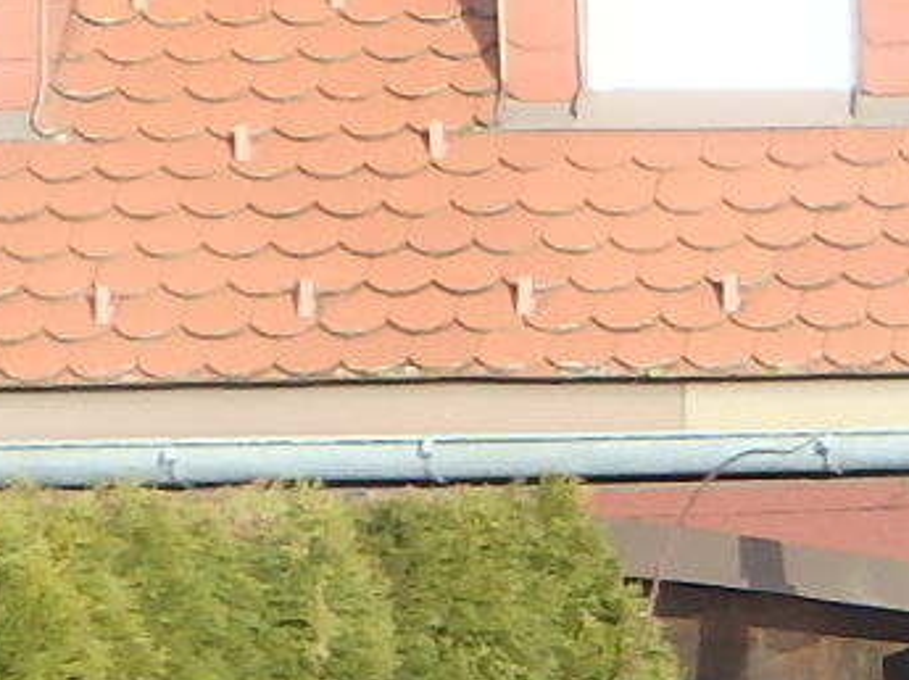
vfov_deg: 5.4
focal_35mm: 273
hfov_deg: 6.8
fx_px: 7161
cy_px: 308
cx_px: 2279
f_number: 5.2
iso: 125
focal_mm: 8.7
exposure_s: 1/160
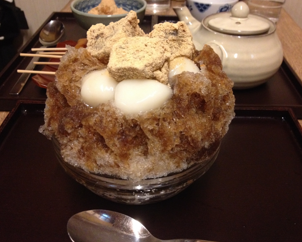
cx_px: 162
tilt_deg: -37.5
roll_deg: -1.4
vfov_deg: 40.1
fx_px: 331
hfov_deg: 49.0
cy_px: 120
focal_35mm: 37
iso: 320
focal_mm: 4.28
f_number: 2.4
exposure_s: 1/20
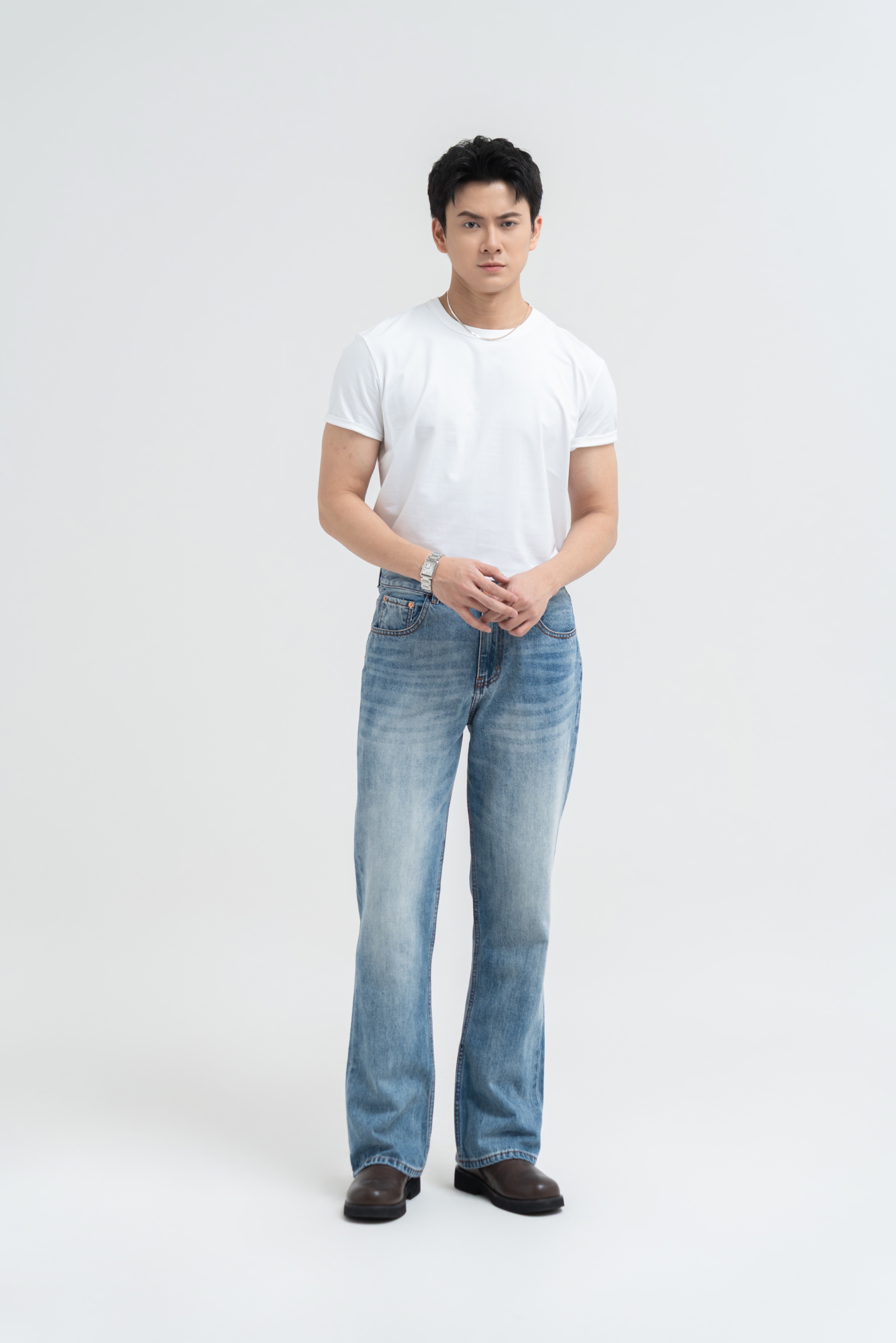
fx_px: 2800
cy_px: 672
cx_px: 448
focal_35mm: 75
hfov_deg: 18.2
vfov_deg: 27.0
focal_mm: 75
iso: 200
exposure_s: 1/160
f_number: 4.5
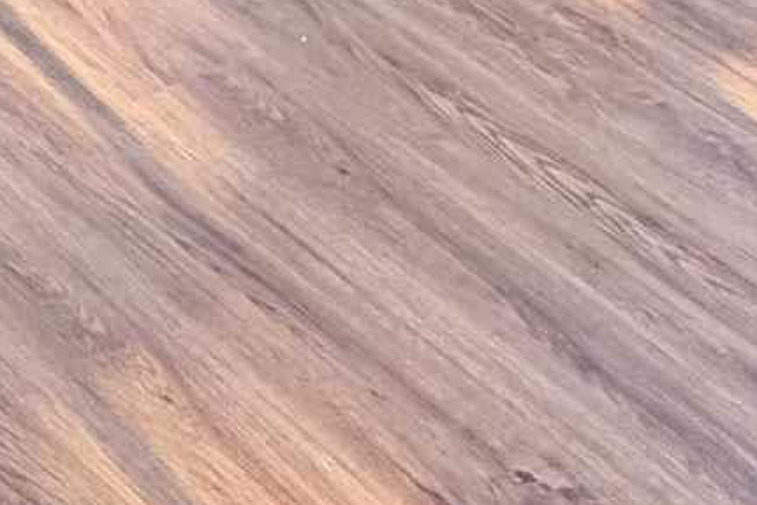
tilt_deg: -18.7
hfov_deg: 14.4
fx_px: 2188
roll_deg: +0.9
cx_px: -974
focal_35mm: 104
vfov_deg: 10.3
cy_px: -908
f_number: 2.2
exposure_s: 1/138
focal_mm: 2.22
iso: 40
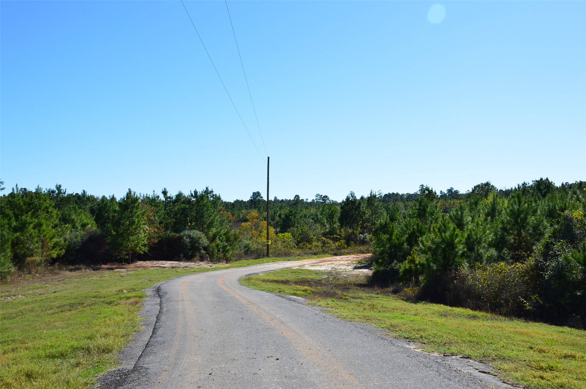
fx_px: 561
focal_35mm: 34
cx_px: 293
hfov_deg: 55.1
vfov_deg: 38.3
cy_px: 194
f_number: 11
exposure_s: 1/500
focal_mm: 23
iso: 400
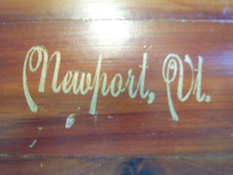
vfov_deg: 38.7
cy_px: 88
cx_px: 116
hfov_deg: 50.1
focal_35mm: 37
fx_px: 249
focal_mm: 5.6
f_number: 2.8
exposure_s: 1/15
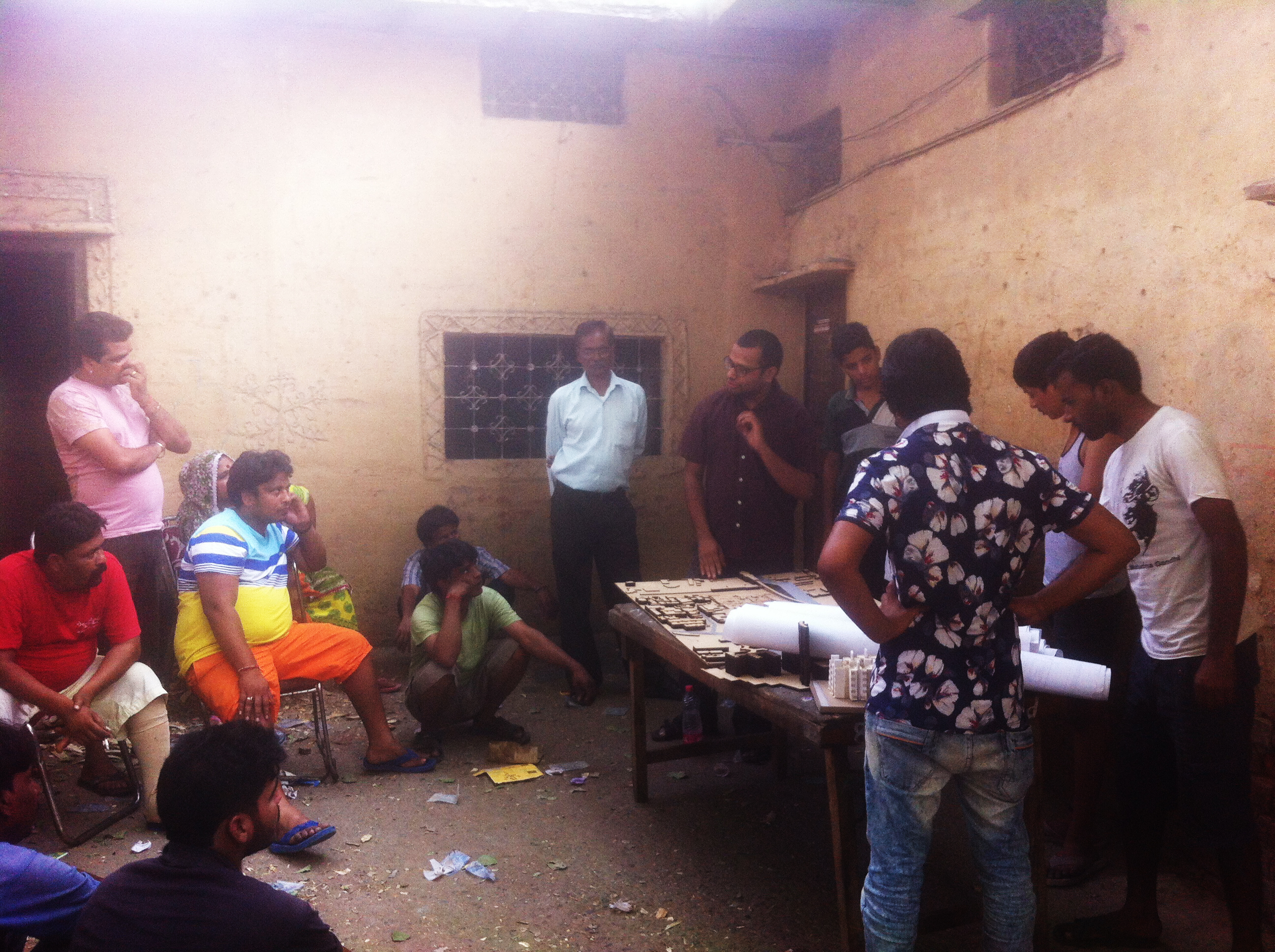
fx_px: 1287
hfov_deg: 52.7
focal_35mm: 35
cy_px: 476
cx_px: 638
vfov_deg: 40.6
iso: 80
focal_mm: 3.85
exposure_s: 1/20
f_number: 2.8
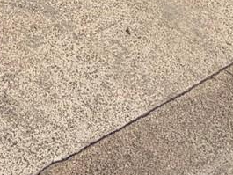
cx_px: 44
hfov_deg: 18.0
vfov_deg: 9.0
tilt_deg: +3.0
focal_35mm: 108
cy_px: -445
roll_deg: -0.1
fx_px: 727
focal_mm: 2.22
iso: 25
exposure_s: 1/770
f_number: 2.2
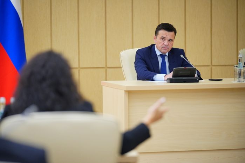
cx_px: 122
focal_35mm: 164
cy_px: 82
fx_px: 1116
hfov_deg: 12.5
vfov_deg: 8.4
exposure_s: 1/250
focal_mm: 164
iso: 2000
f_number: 2.8
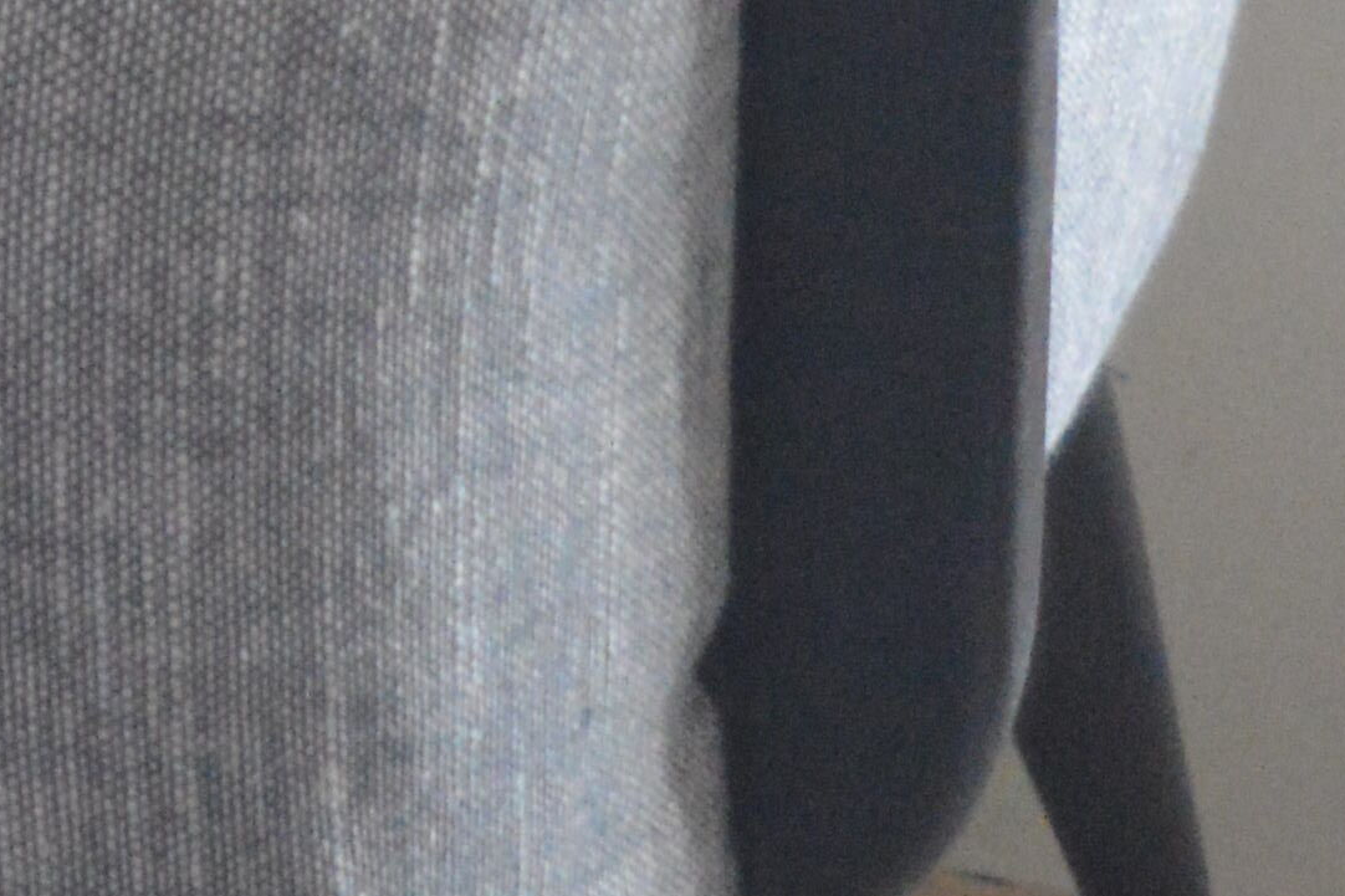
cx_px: -609
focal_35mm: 250
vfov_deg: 5.4
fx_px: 9338
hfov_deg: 8.1
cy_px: -1064
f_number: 4.2
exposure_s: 1/60
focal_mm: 30
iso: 3200
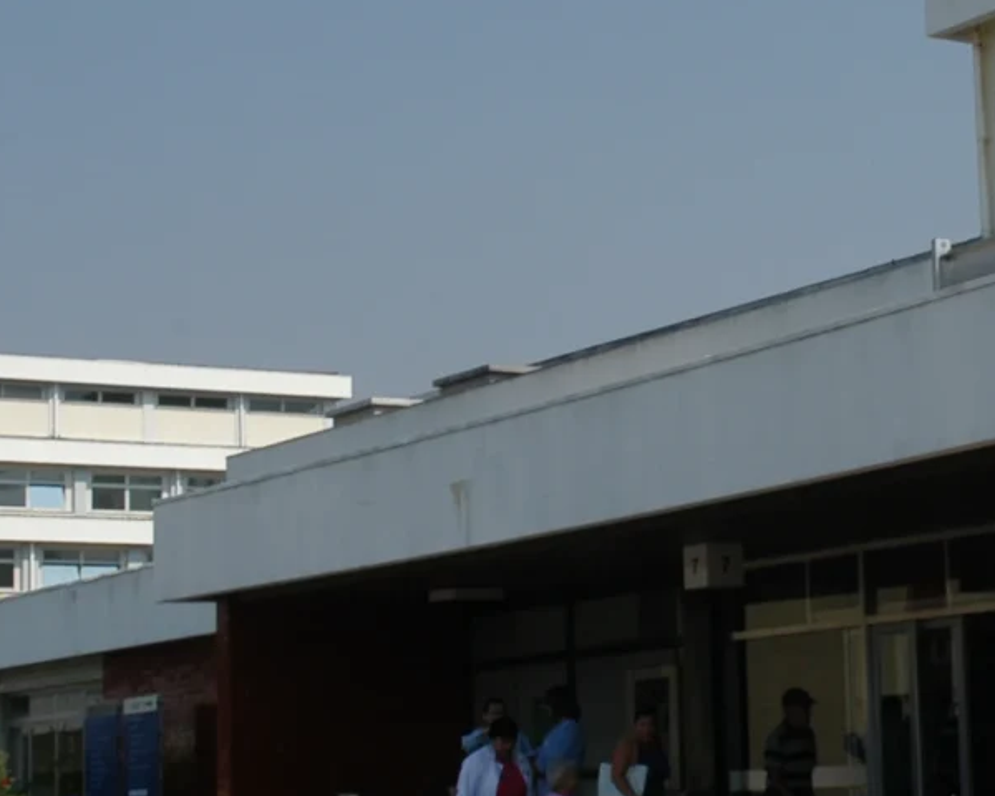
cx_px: 854
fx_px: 2915
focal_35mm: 99
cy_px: 362
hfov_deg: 19.1
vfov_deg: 15.5
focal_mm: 22
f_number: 10
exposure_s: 1/350
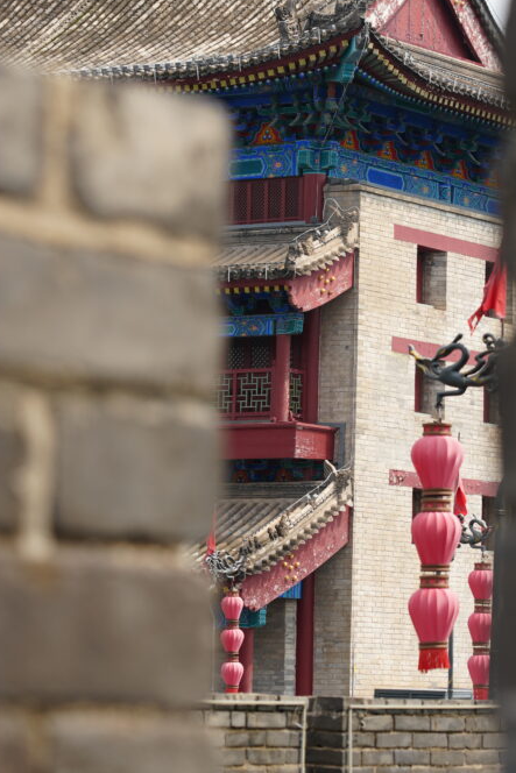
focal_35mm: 162
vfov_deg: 12.7
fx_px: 3481
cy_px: 336
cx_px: 309
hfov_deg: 8.5
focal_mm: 105
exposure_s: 1/400
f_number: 5
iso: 100
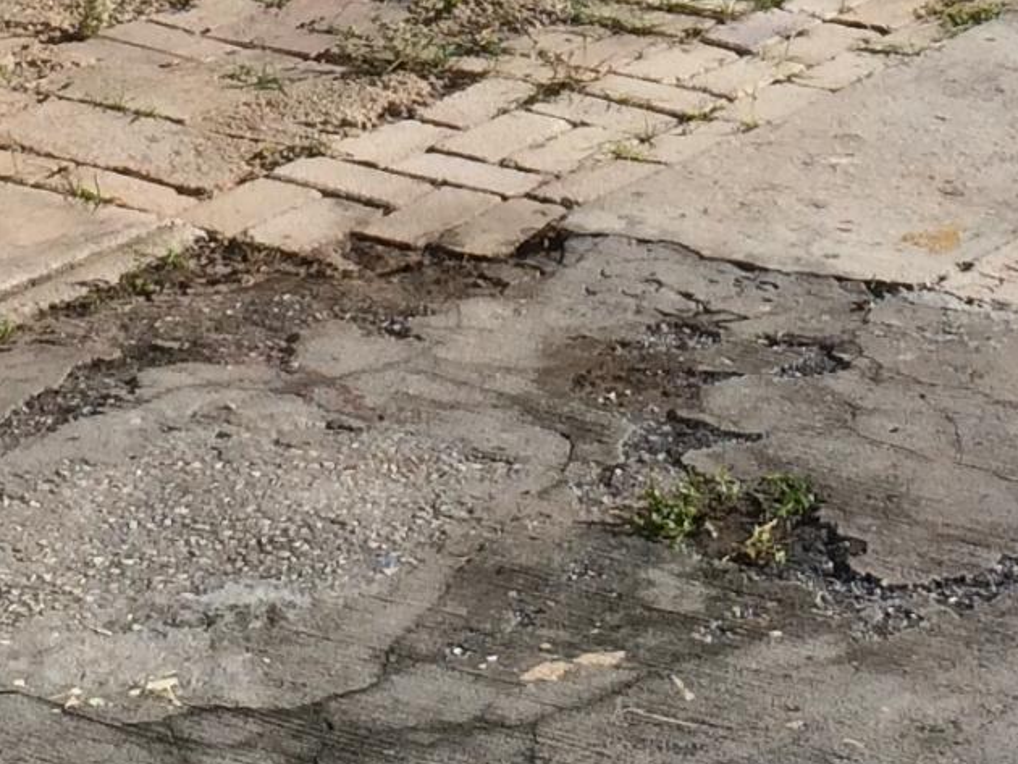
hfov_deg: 14.3
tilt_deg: -7.8
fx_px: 4060
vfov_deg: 10.3
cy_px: -433
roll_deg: +1.3
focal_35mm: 138
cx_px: 611
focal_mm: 4.15
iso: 32
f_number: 2.2
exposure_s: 1/2740
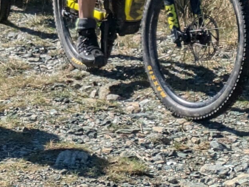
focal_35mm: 211
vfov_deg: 7.0
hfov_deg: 9.4
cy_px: -86
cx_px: 51
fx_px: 1519
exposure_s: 1/1946
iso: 51
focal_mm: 5.43
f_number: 1.89
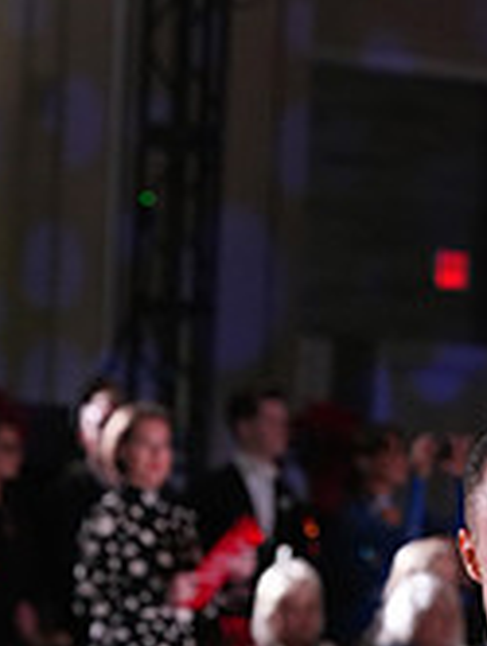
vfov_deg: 5.0
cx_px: 637
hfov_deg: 3.8
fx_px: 7334
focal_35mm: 392
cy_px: 1125
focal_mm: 117
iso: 4000
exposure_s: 1/200
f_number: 5.6
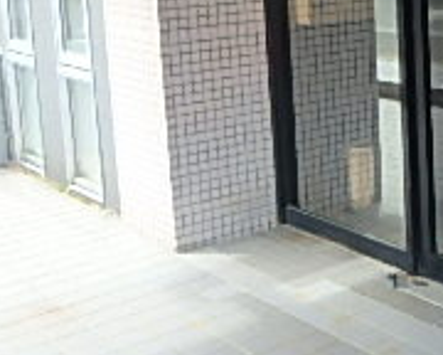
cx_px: 610
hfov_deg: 22.6
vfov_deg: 20.7
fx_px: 957
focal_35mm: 73
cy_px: 59
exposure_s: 1/100
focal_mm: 3.7
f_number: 3.5
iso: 125
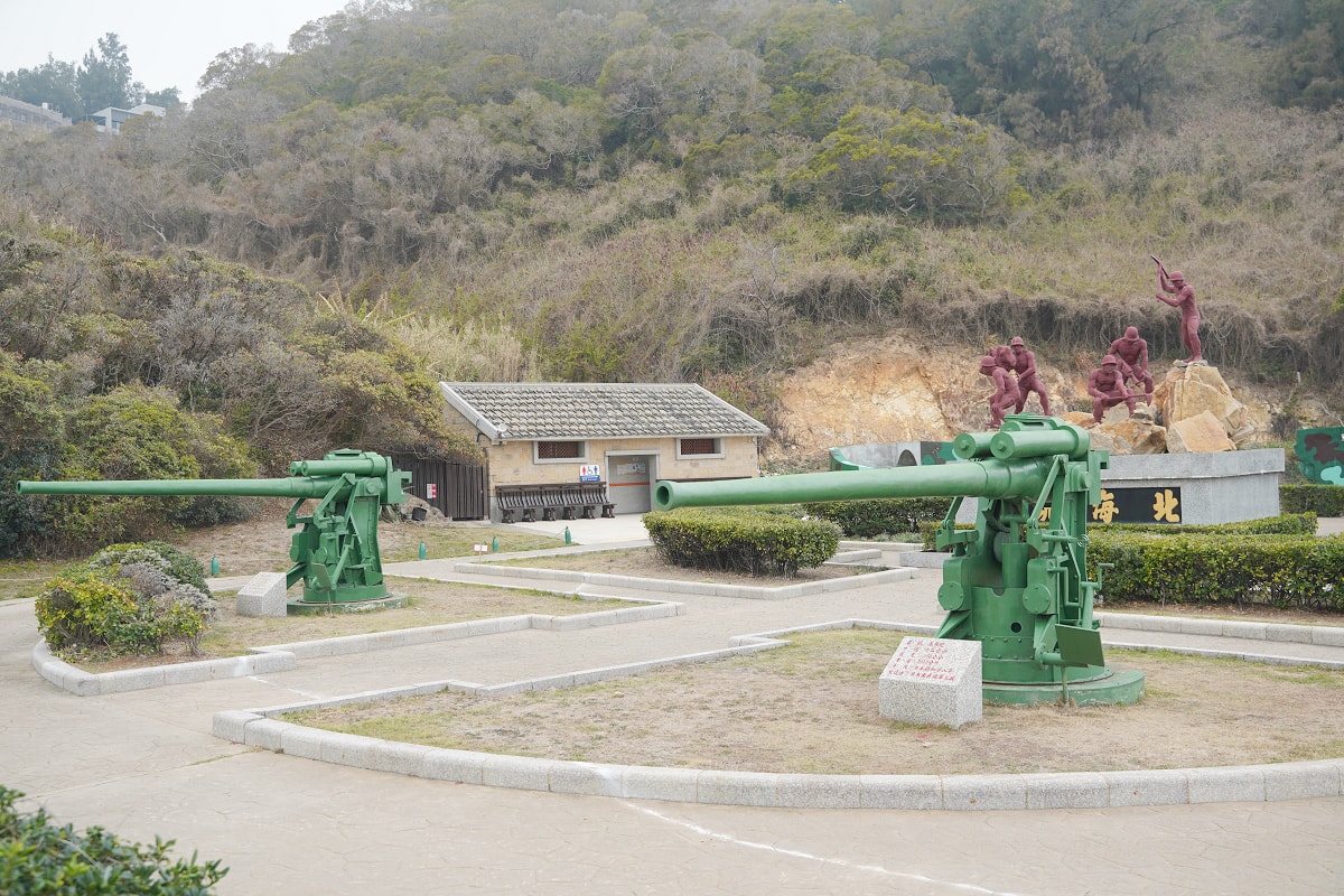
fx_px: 1269
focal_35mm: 34
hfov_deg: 55.8
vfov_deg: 38.9
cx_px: 672
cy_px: 448
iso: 160
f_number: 4
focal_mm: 34
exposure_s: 1/160
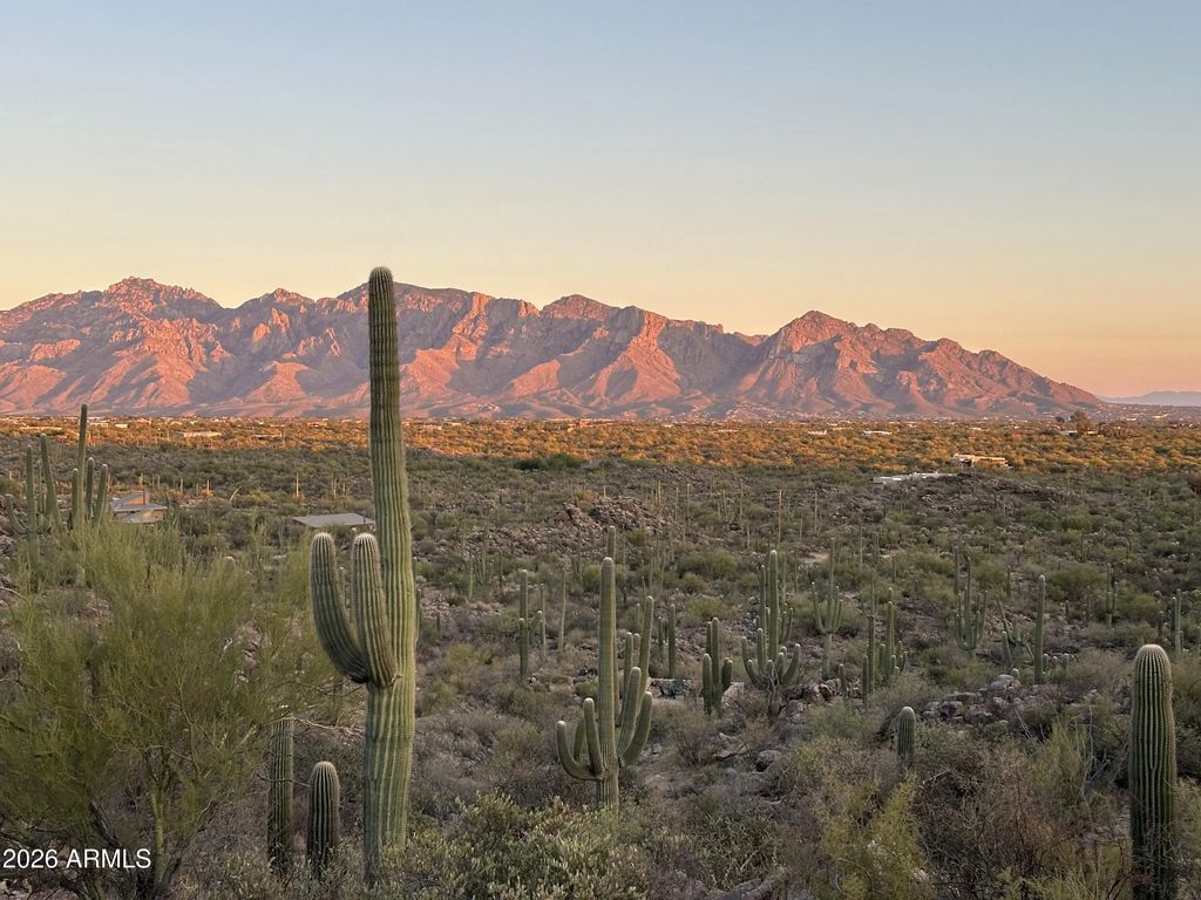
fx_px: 1665
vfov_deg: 30.3
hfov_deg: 39.7
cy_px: 450
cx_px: 600
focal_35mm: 48
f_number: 1.78
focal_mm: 6.86
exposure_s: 1/380
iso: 64
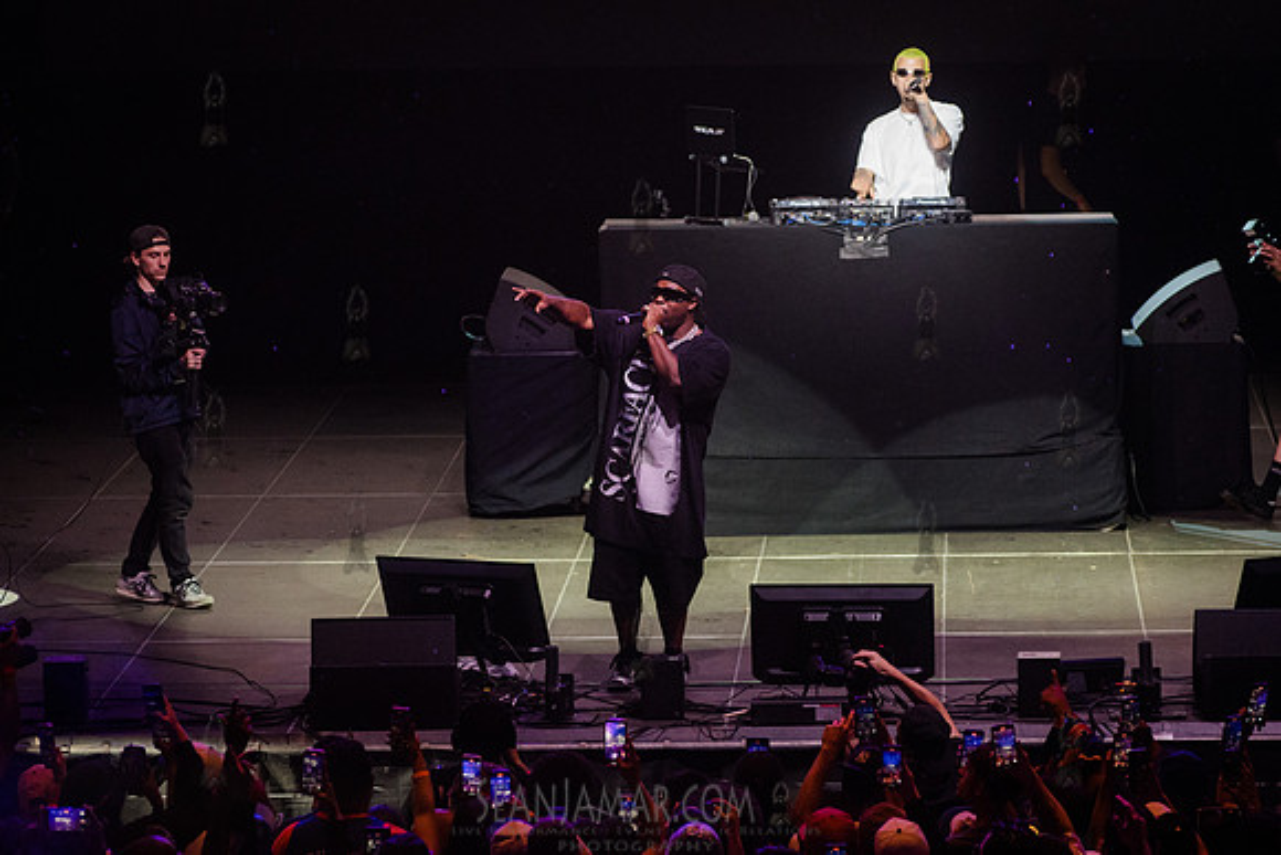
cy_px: 428
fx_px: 7273
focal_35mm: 204
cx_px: 640
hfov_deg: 10.1
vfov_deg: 6.7
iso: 5000
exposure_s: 1/640
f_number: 4.5
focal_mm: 200
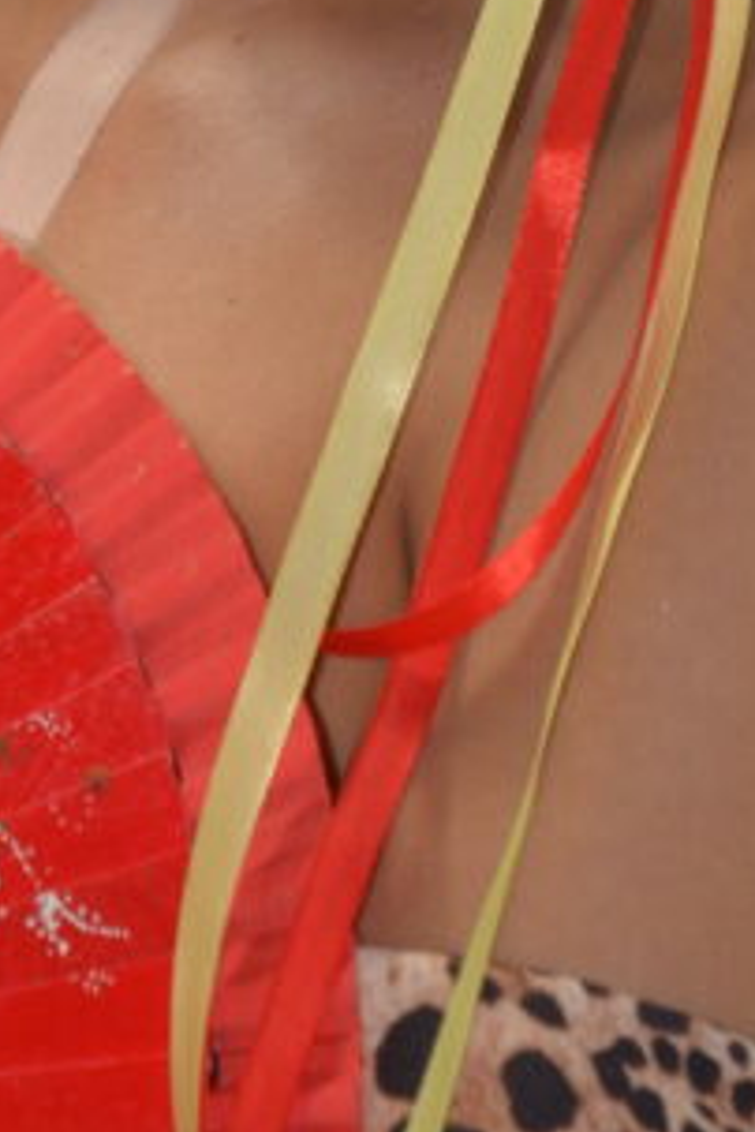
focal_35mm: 285
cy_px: -870
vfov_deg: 7.0
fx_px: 8965
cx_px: -221
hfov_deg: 4.8
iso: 800
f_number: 5
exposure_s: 1/200
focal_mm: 75
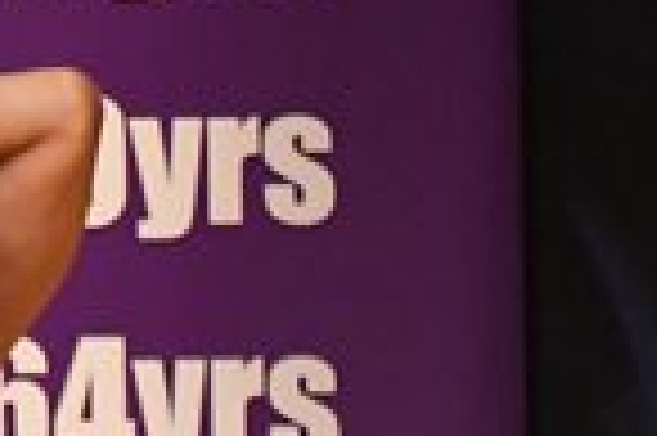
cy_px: 885
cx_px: 1303
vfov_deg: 0.9
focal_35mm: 1515
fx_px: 27617
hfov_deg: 1.4
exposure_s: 1/400
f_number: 5.6
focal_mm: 190
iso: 5600
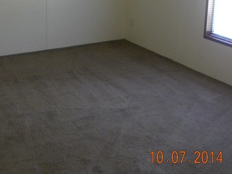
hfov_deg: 34.7
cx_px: 56
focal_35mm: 54
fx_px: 362
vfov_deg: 26.1
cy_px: 14
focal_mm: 4.6
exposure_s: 1/24.5
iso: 400
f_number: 2.8
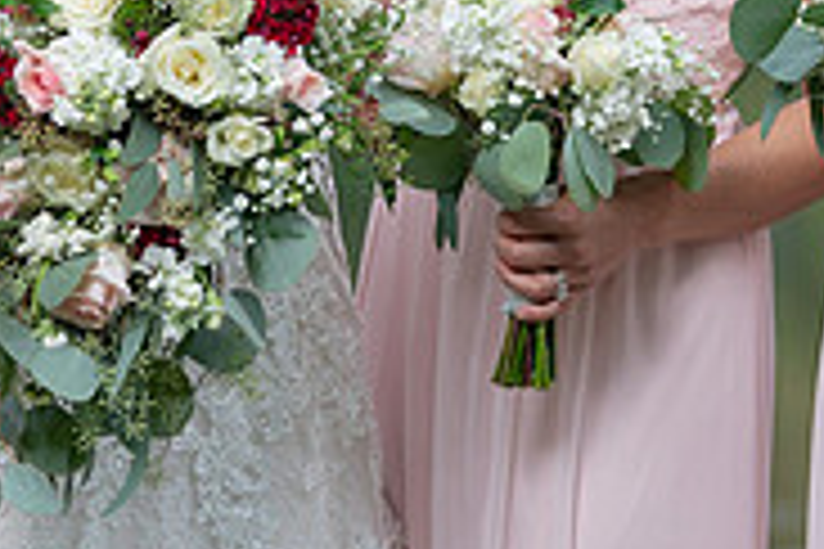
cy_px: -250
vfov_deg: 4.1
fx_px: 7553
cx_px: 190
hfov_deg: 6.2
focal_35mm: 330
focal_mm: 100
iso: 100
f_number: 4
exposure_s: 1/250
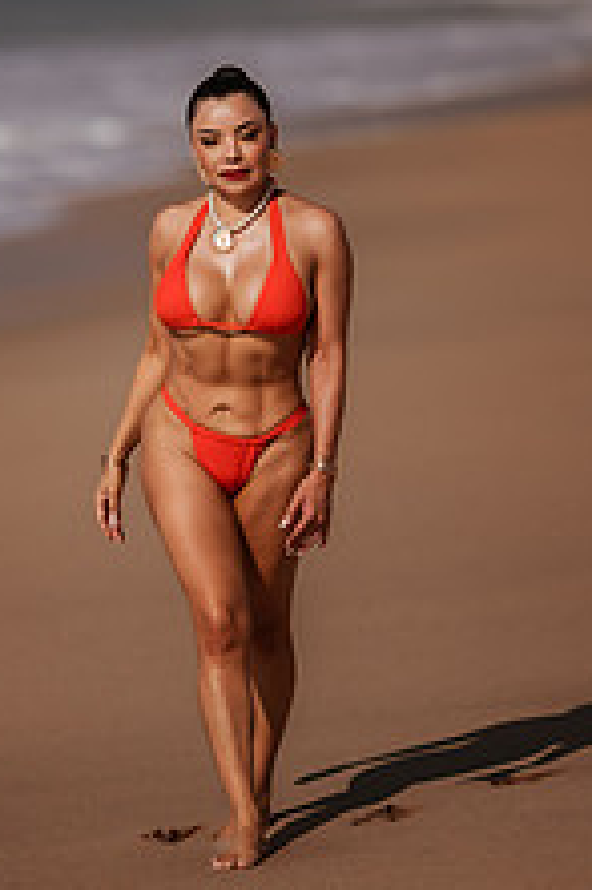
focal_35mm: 275
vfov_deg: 7.5
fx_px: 6793
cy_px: 314
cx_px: 189
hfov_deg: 5.0
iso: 50
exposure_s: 1/8000
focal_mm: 135
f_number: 1.8
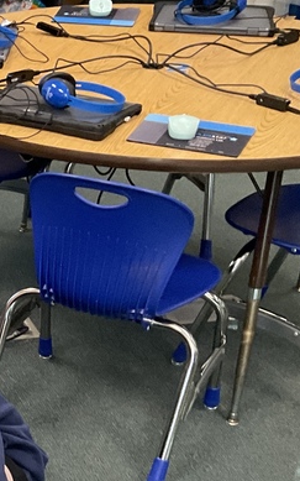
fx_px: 1060
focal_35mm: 81
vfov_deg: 25.3
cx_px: -304
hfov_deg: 13.7
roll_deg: +4.8
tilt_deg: -32.1
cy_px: 356
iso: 100
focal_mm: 3
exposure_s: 1/60
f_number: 1.8
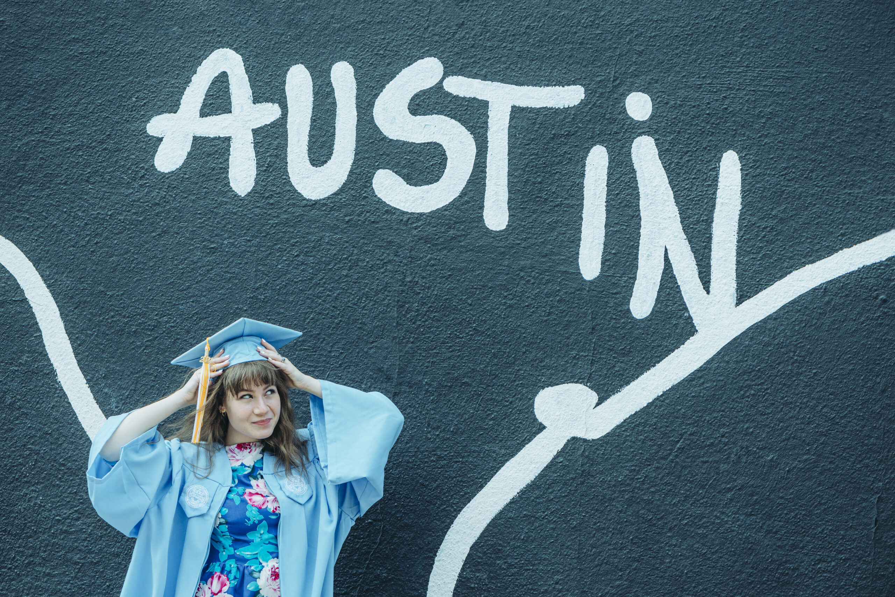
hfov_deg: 19.4
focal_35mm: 105
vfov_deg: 13.1
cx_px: 448
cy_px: 298
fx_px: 2611
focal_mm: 105
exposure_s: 1/800
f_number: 7.1
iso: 200
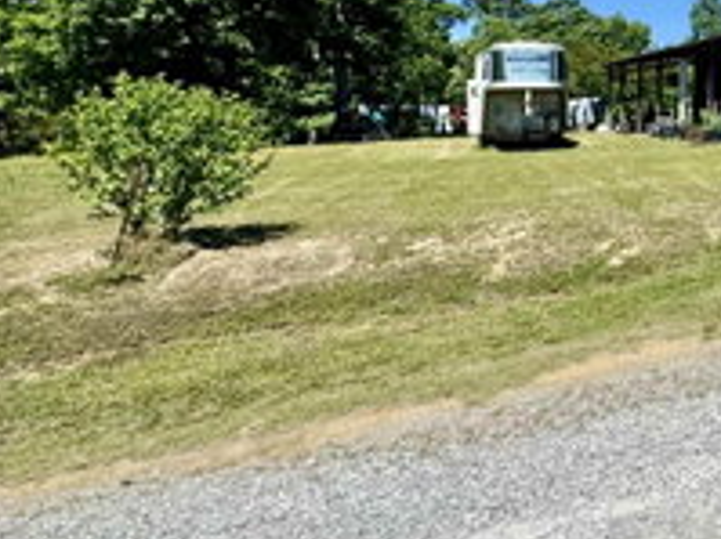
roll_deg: -0.3
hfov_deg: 36.8
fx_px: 749
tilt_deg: +3.2
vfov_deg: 37.2
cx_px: 899
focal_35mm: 36
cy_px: 61
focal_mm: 2.22
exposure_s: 1/2342
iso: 50
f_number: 2.2
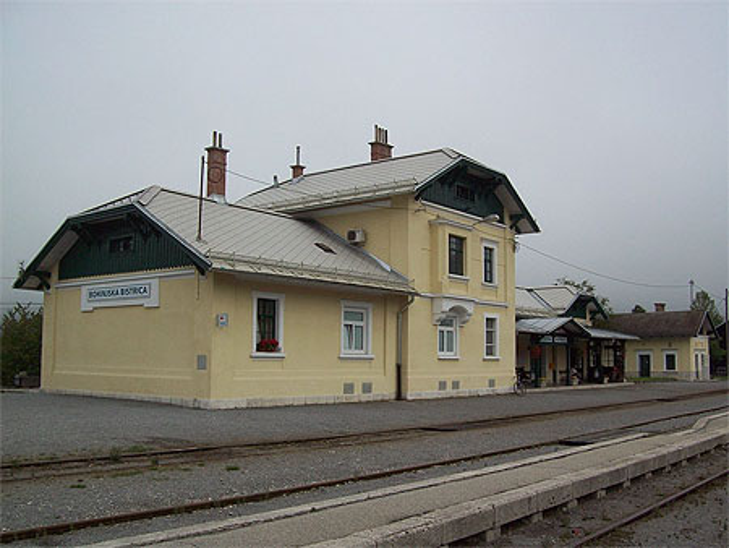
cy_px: 274
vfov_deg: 39.7
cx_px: 364
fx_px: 759
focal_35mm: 36
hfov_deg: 51.3
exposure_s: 1/415
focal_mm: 6
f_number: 4.8
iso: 80
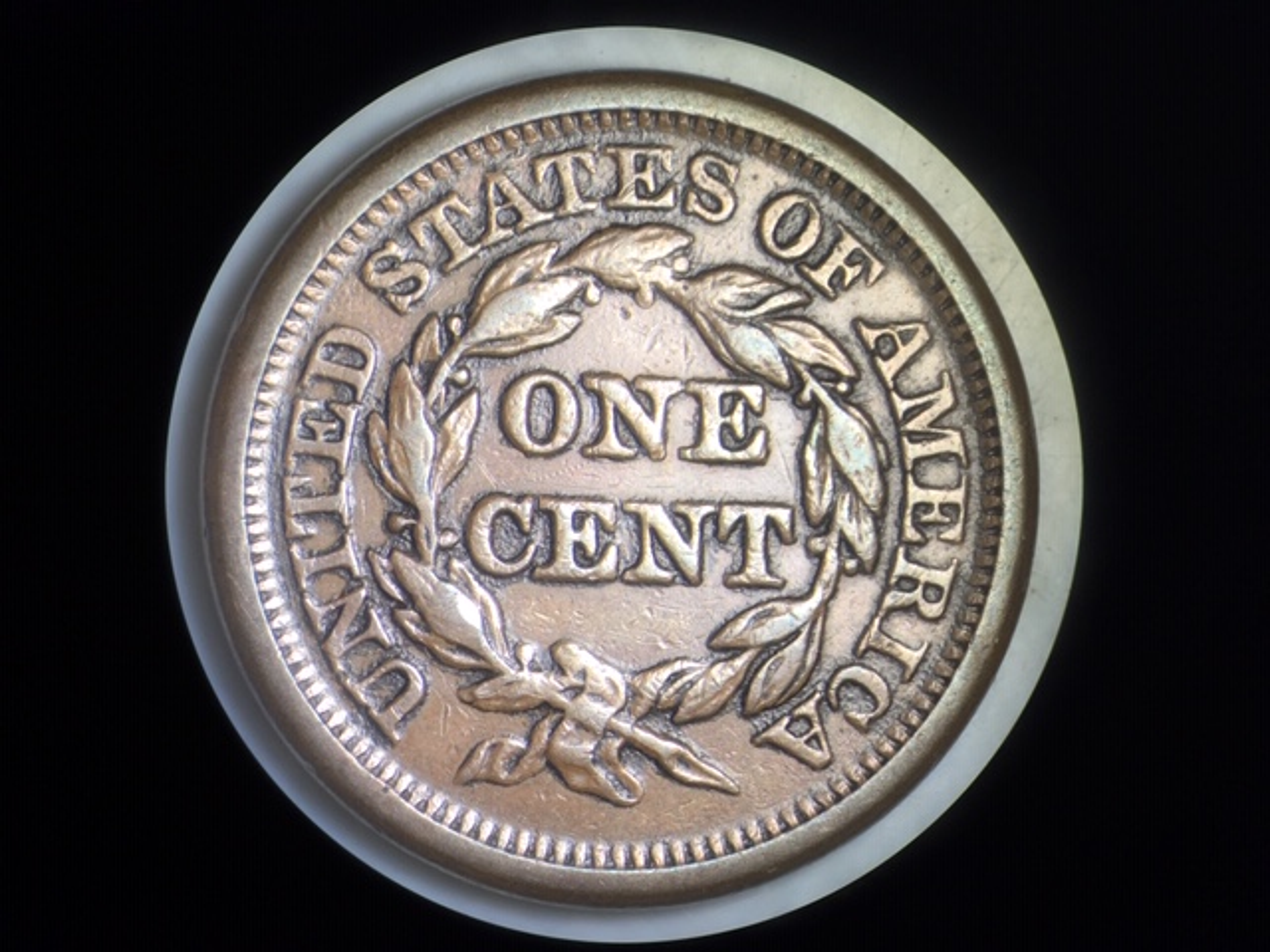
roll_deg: -7.9
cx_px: 635
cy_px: 476
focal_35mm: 29
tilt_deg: -41.2
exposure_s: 1/60
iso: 25
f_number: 2.2
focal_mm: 4.15
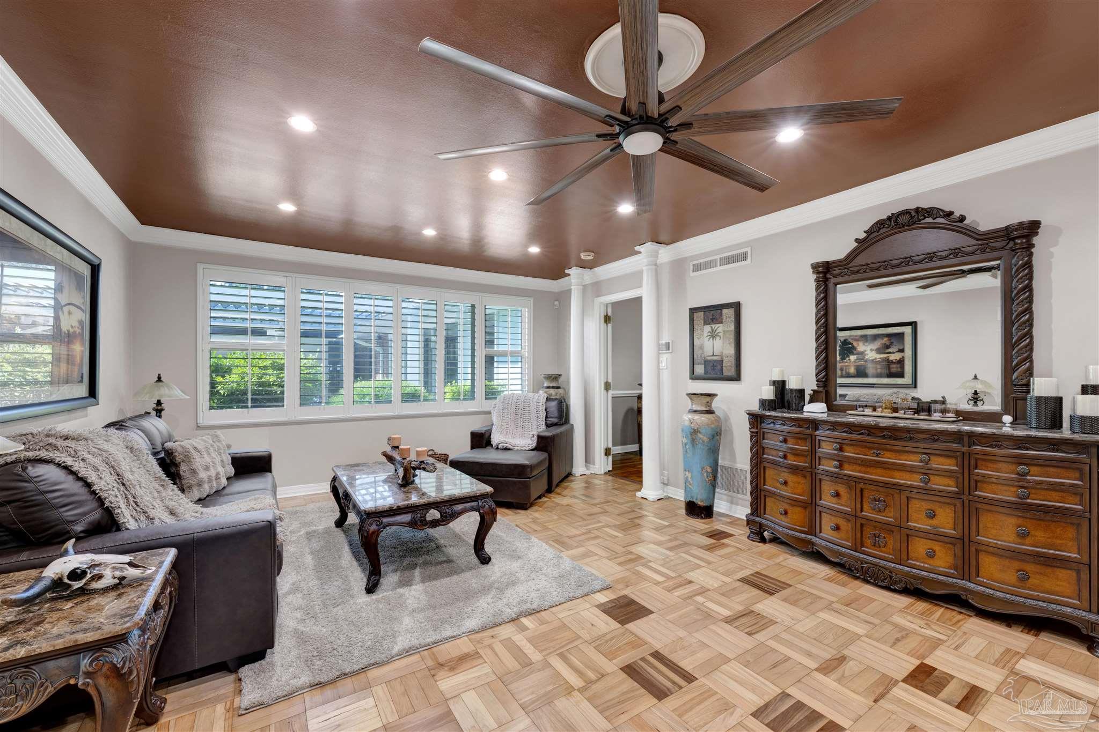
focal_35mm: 14
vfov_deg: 79.2
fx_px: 443
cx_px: 550
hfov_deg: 102.3
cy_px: 366
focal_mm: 14.5
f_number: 11
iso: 400
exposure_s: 1/2.5
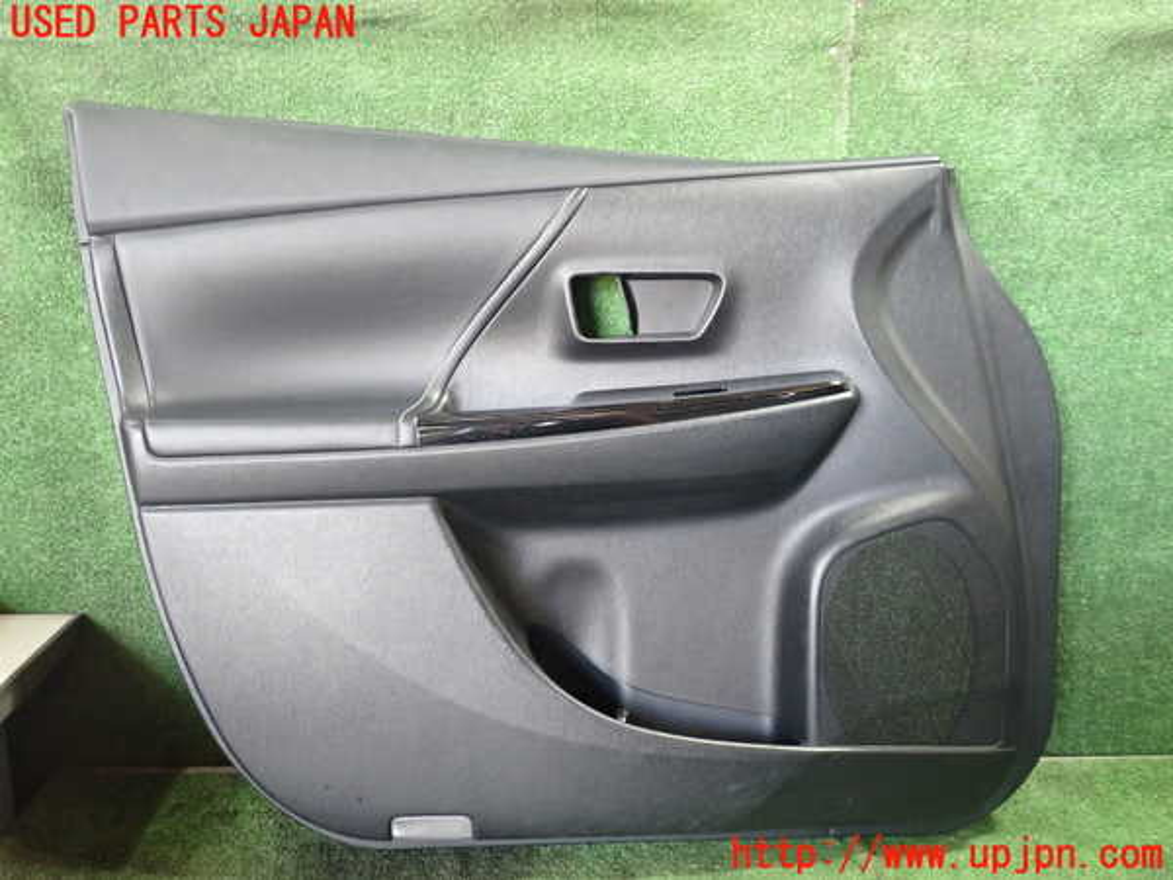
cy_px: 440
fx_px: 1017
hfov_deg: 60.0
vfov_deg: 46.8
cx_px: 586
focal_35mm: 30
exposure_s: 1/30
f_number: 2.3
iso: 500
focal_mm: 5.4
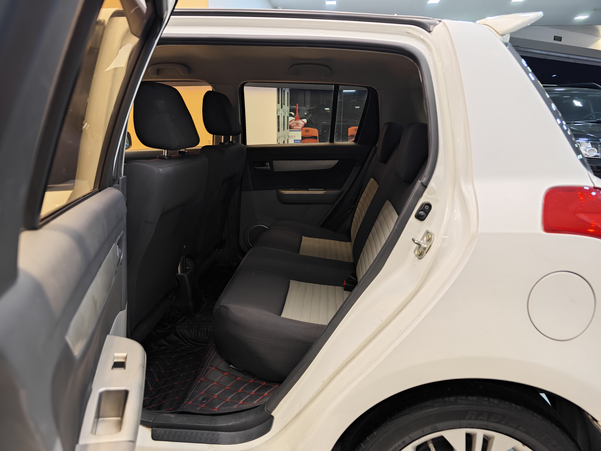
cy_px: 226
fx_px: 399
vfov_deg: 58.9
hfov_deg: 73.9
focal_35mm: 23
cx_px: 300
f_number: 1.9
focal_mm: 8.7
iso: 640
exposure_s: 1/50
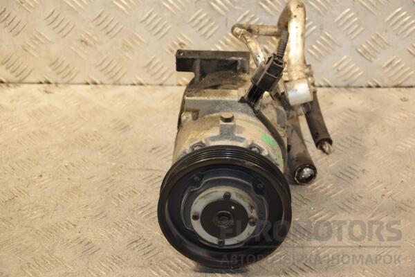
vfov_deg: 15.7
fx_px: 1003
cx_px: 208
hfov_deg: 23.4
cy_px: 138
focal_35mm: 87
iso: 800
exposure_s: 1/125
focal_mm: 58
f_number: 5
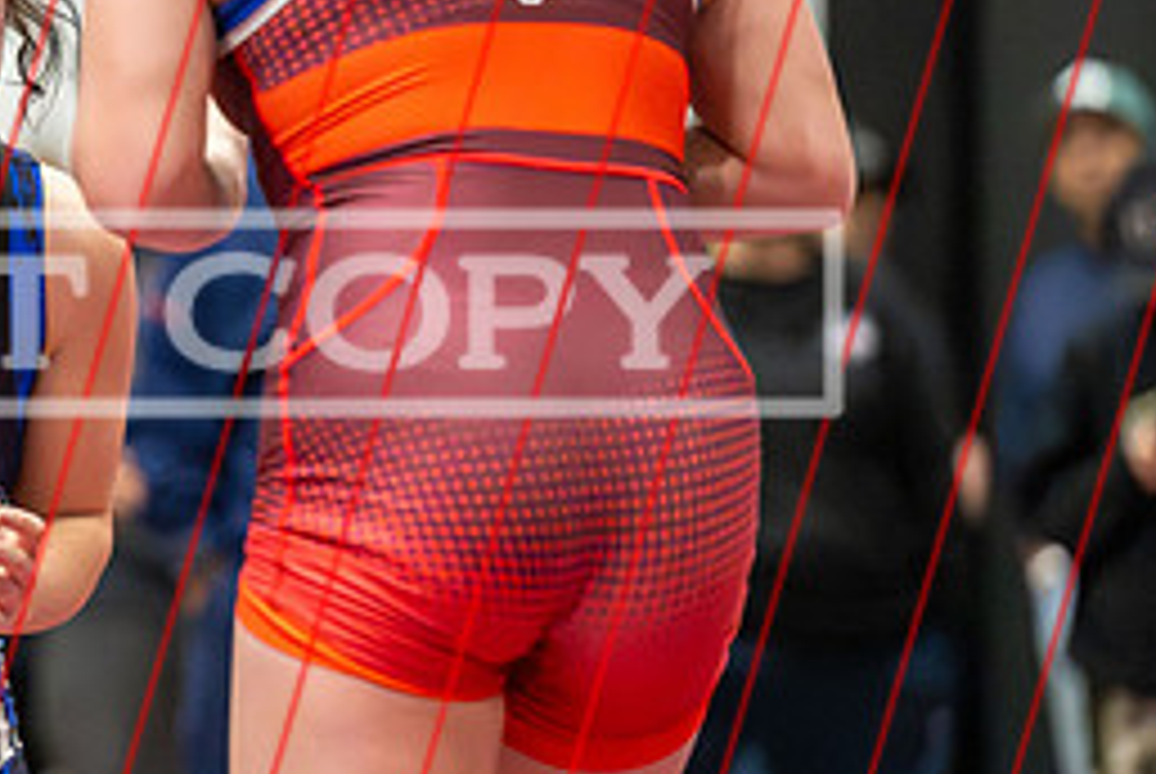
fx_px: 11219
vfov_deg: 3.9
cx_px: -73
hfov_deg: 5.9
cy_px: 304
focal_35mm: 349
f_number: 2.8
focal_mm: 145
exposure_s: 1/640
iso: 14400
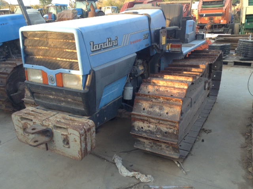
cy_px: 94
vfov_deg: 42.8
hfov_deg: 55.4
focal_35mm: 33
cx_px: 126
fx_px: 241
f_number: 2.4
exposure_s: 1/120
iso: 50
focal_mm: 3.3
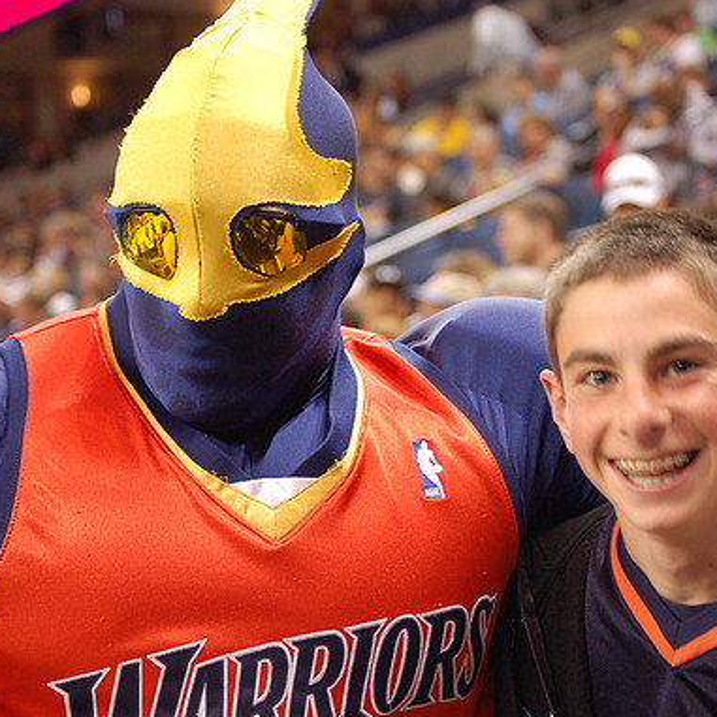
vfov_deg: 16.3
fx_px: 2499
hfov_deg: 16.3
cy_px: 361
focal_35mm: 107
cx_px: 403
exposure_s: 1/40
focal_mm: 55
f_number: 4
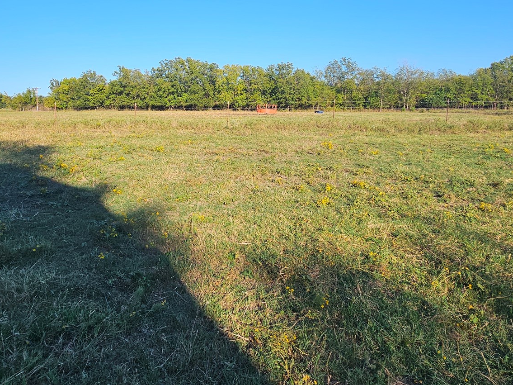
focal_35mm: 22
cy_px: 138
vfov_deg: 60.0
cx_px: 219
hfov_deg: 75.9
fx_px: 326
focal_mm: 2.2
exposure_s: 1/1380
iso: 50
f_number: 2.2
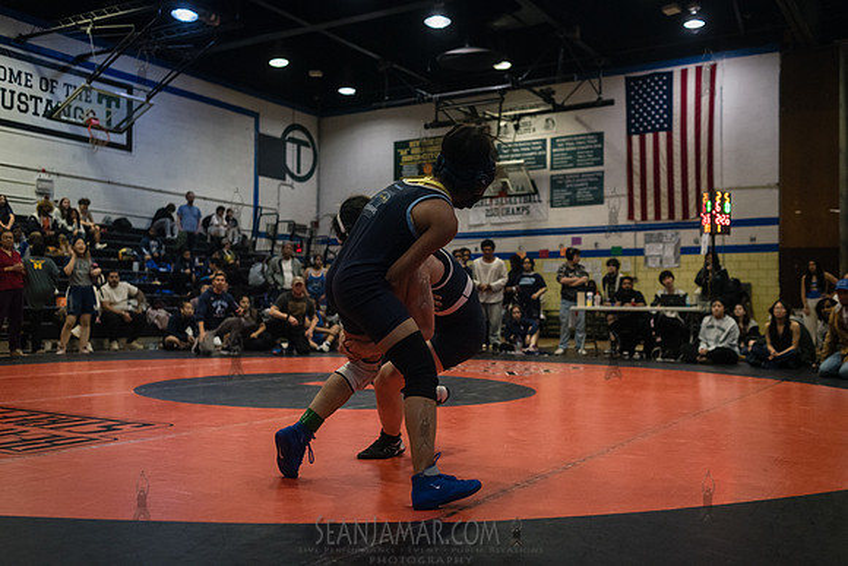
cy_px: 283
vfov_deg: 37.9
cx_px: 424
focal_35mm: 35
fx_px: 825
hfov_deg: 54.4
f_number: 3.2
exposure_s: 1/1000
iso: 5000
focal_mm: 35
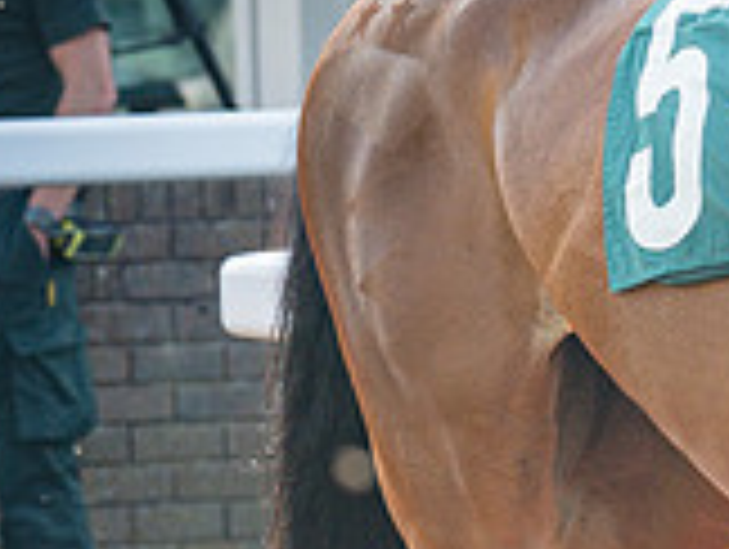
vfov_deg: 1.7
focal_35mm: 888
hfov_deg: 2.2
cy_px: 596
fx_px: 18729
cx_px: 1521
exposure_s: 1/250
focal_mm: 135
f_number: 5
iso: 200
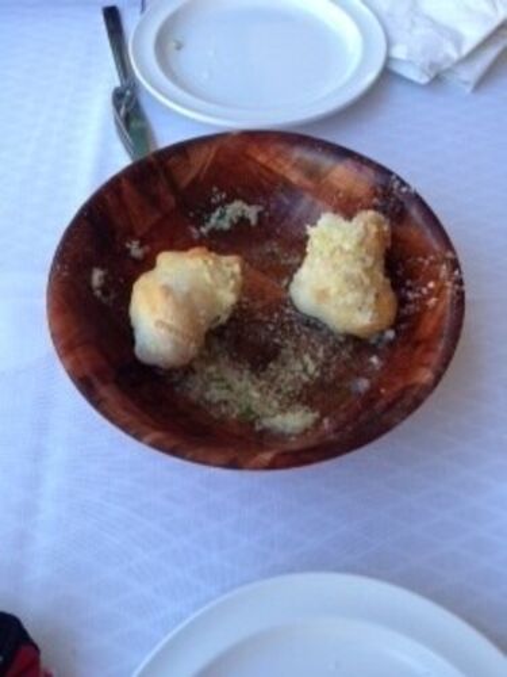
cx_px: 254
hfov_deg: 42.9
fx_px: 644
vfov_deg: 55.4
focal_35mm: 33
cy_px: 338
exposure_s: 1/120
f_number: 2.4
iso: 64
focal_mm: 4.13
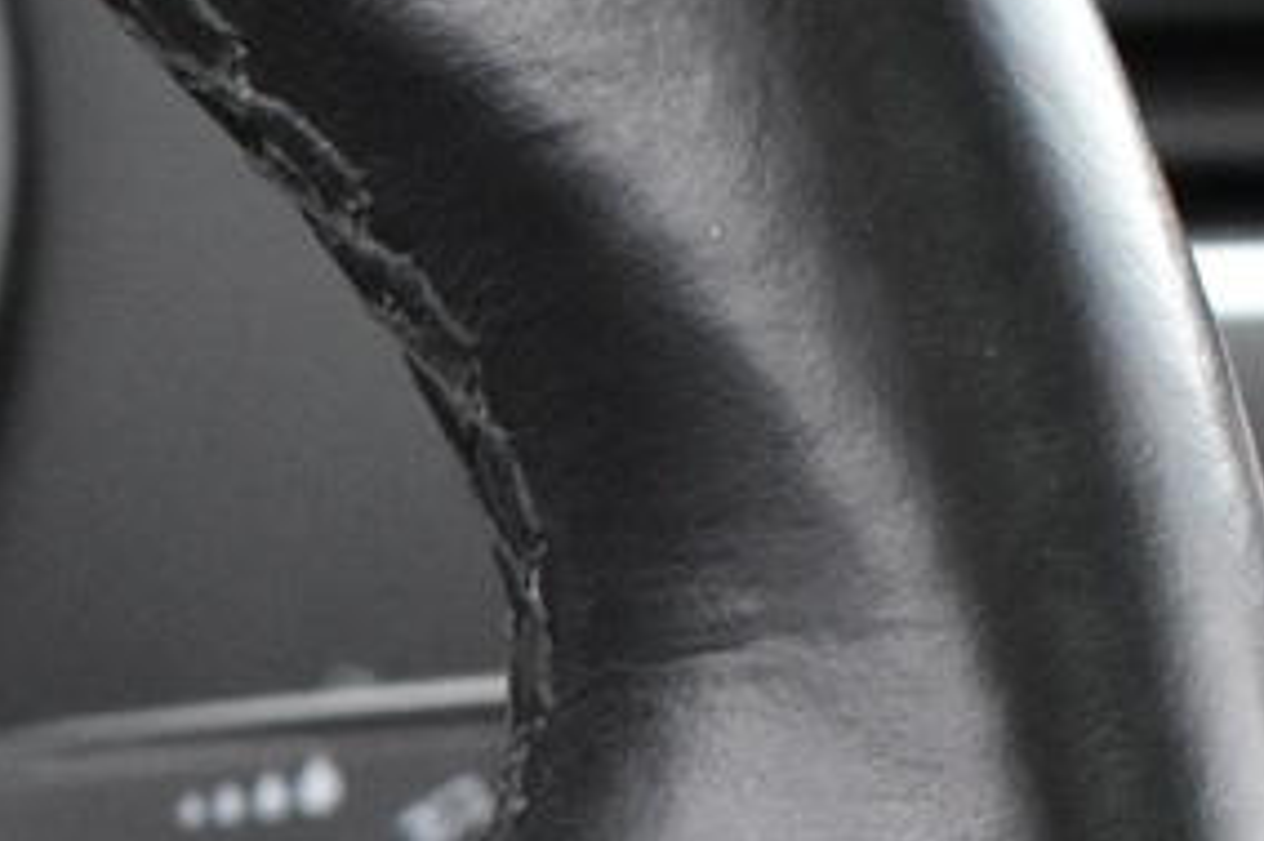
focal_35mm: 197
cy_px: 1584
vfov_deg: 6.8
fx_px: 6907
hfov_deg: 10.3
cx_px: -187
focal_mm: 23
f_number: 3.8
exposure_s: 1/25
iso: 3200
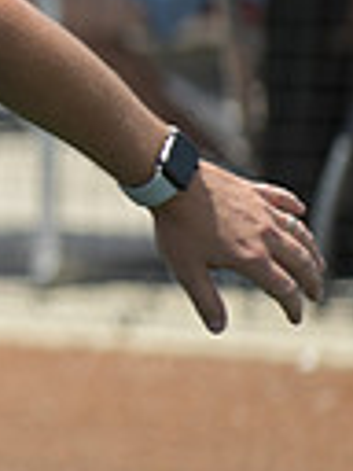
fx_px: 13298
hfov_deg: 1.5
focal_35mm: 978
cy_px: 138
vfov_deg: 2.0
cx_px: -610
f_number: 3.5
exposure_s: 1/4000
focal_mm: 150
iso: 250
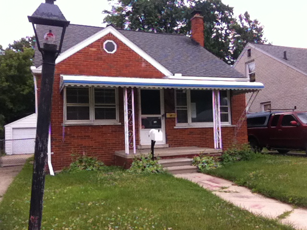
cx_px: 154
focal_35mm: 35
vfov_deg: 40.7
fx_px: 310
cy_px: 115
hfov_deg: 52.6
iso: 125
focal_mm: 3.85
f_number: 2.4
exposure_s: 1/1528
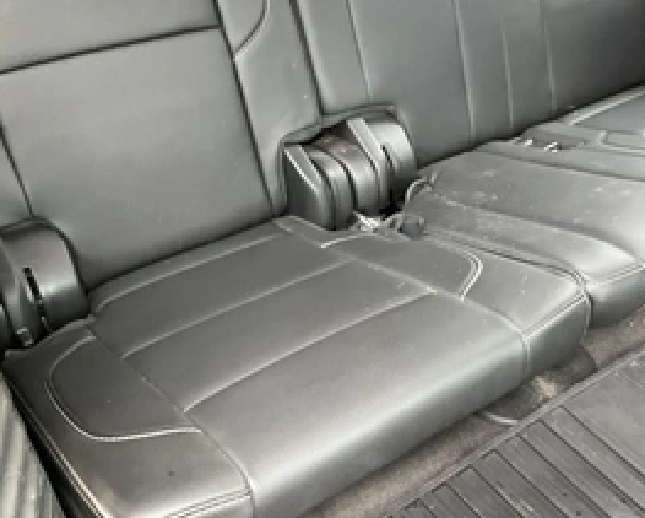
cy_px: 236
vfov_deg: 34.9
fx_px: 822
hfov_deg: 42.0
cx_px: 456
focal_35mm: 43
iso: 320
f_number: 1.8
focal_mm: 3
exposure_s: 1/33
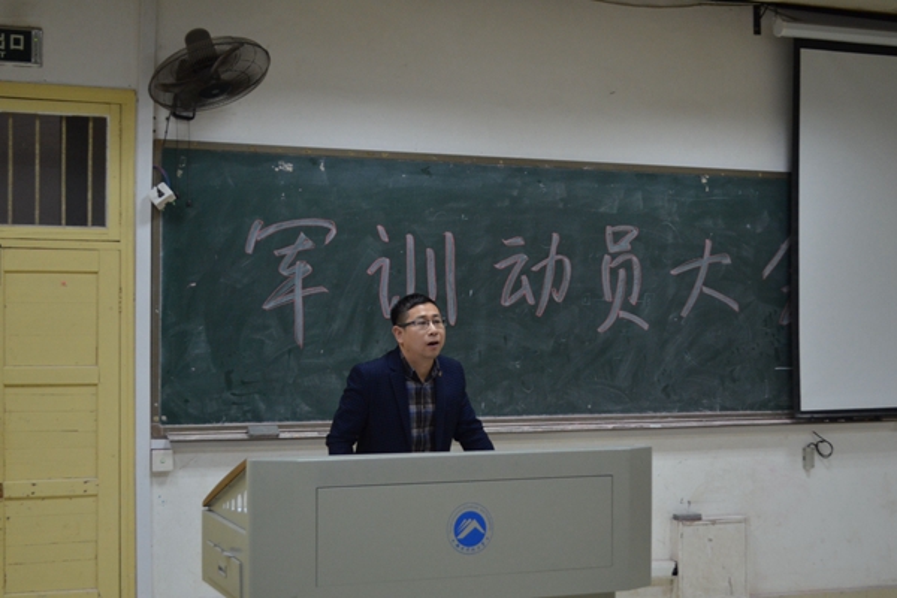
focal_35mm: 54
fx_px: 1345
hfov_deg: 36.9
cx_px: 448
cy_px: 299
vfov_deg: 25.1
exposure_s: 1/40
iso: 800
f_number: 5
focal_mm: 36
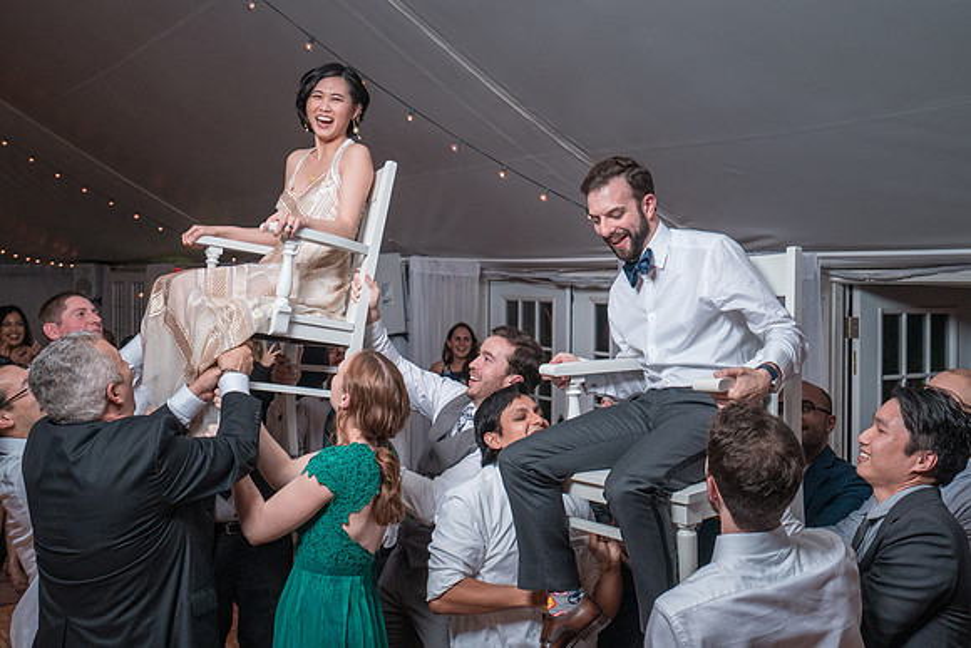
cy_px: 275
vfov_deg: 34.7
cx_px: 496
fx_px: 1034
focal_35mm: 38
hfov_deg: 50.3
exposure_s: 1/200
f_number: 5.6
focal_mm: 33
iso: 2000
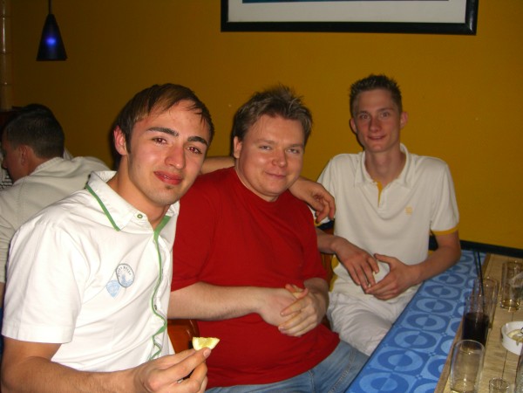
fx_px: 574
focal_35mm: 38
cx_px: 262
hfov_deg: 49.0
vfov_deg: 37.7
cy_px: 196
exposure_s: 1/60
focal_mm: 7.9
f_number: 2.8
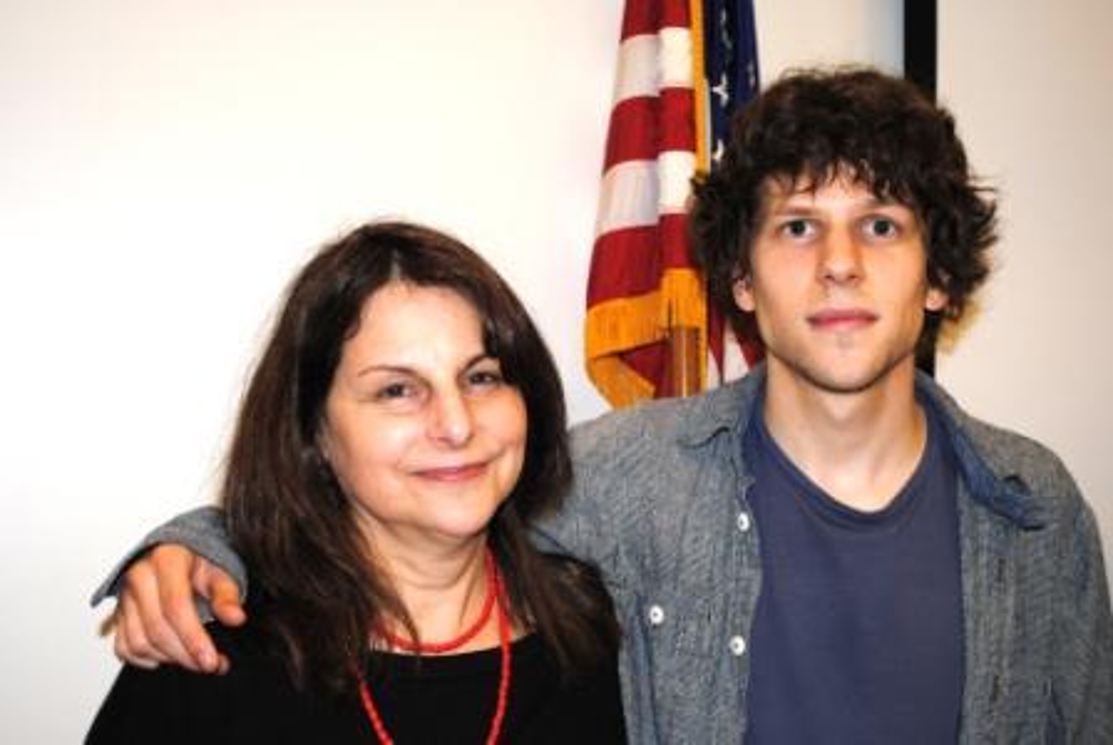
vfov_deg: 26.6
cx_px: 556
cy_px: 372
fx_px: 1579
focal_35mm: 51
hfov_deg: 38.8
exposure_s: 1/60
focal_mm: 34
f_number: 5
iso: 200
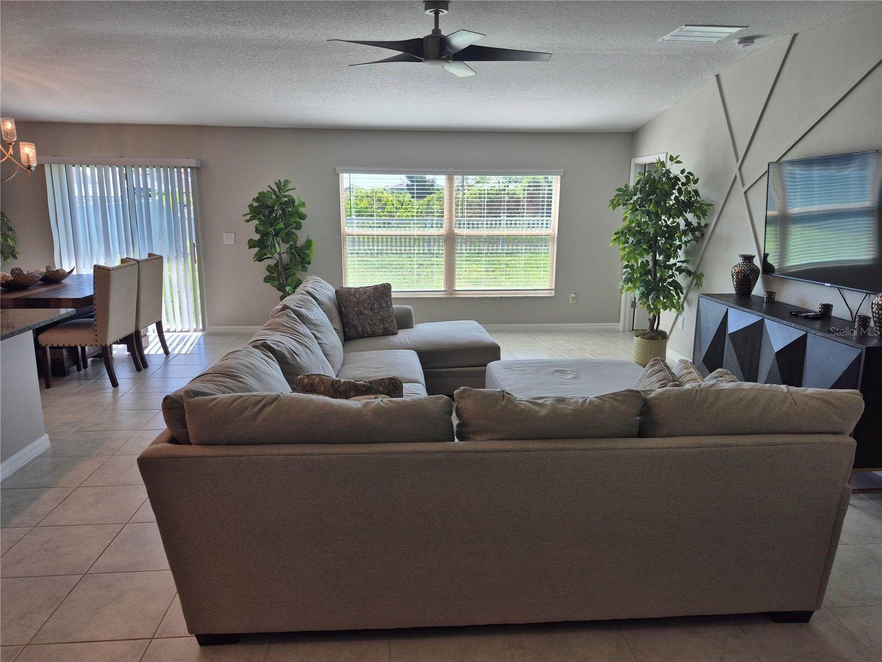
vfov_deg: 58.9
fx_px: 586
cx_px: 441
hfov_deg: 73.9
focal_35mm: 23
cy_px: 331
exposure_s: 1/174
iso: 25
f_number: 1.8
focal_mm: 5.4
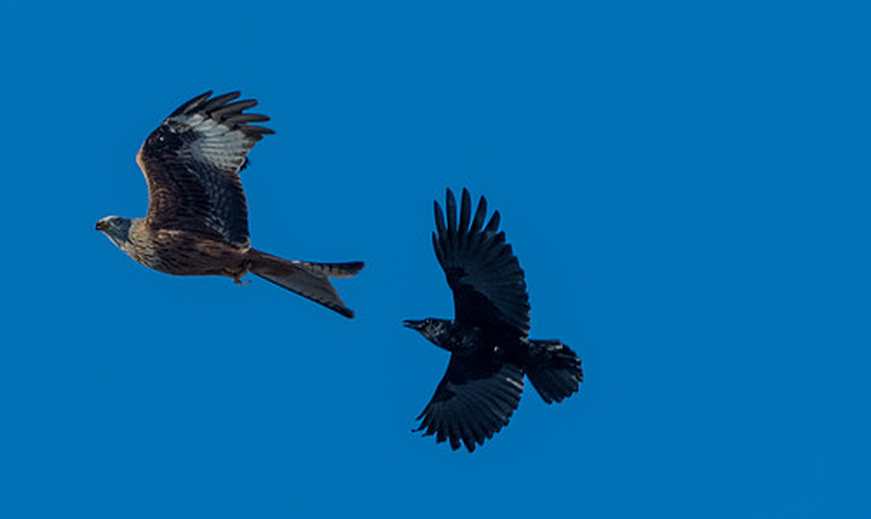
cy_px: 80
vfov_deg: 1.0
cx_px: 48
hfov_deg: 1.8
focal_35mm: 1216
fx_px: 28495
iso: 500
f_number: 11
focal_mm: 600
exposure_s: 1/1000
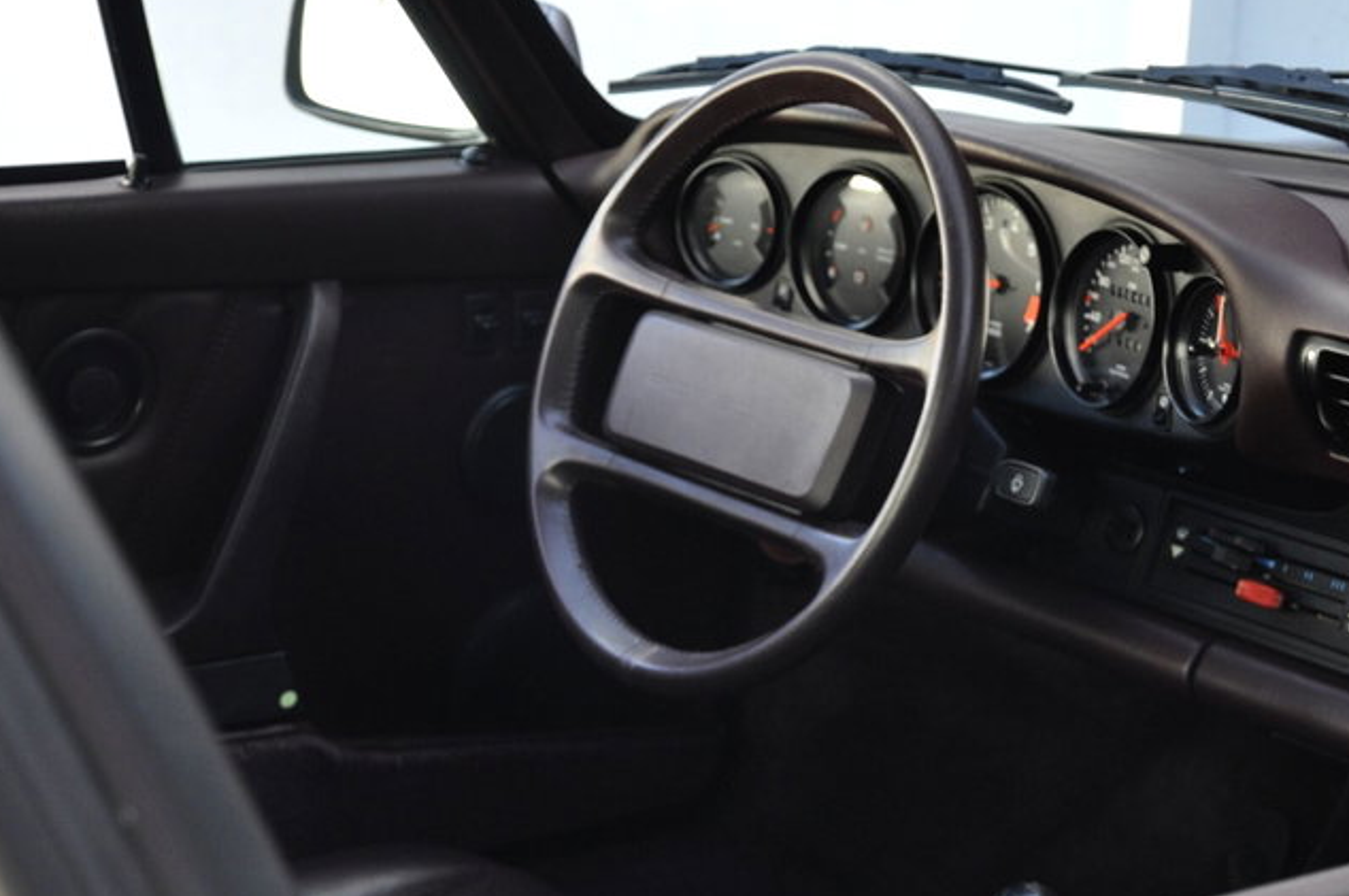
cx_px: 904
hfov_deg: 22.1
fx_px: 3443
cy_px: 475
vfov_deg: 14.8
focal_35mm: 92
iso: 500
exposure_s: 1/60
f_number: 4.2
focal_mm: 38
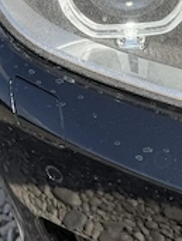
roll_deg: +1.0
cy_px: 16
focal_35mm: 84
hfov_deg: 17.2
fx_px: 587
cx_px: 190
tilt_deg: -32.7
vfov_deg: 22.6
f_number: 1.78
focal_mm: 6.76
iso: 80
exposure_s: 1/3425
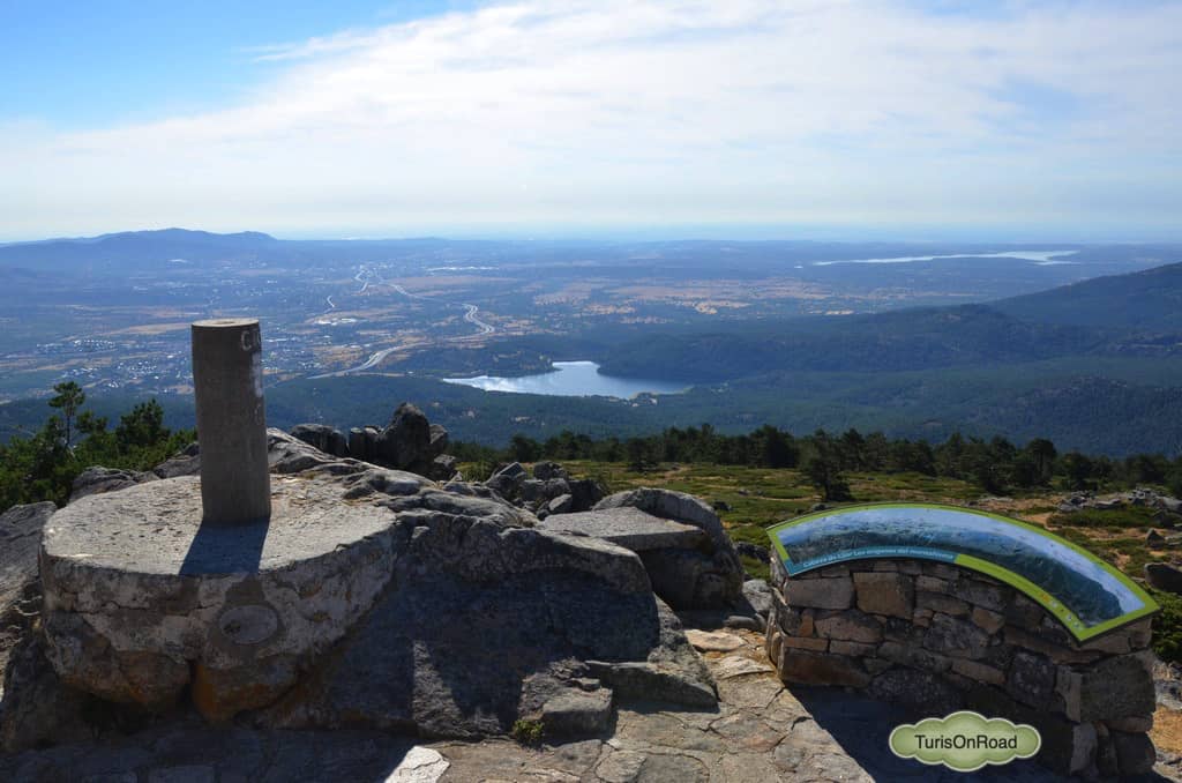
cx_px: 591
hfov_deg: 59.6
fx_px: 1032
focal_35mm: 32
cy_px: 392
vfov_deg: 41.5
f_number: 13
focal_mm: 21
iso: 640
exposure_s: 1/640
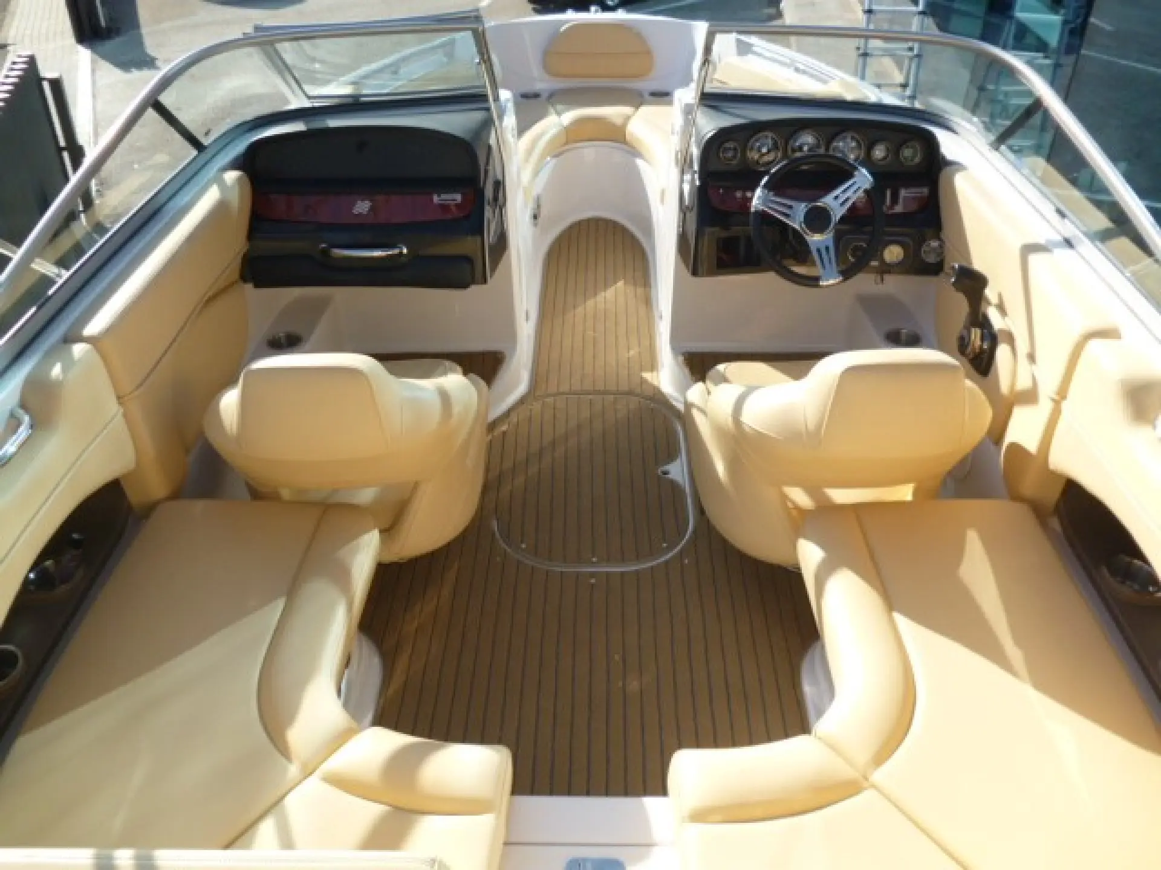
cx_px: 580
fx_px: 939
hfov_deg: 63.4
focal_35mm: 28
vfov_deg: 49.7
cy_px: 435
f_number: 9
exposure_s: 1/80
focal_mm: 5
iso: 100
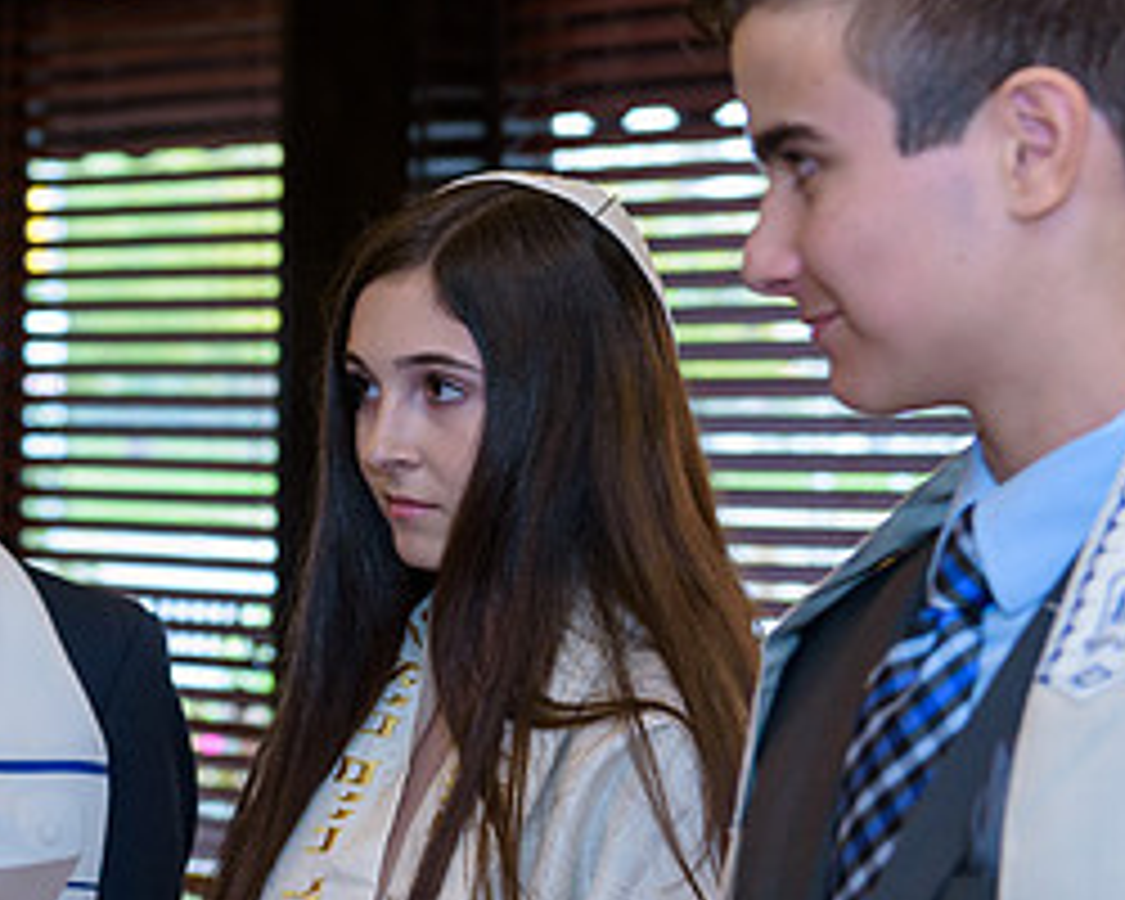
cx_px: 40
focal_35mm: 120
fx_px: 3995
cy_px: 380
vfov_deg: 12.8
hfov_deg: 15.8
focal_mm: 55
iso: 1250
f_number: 3.2
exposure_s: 1/125
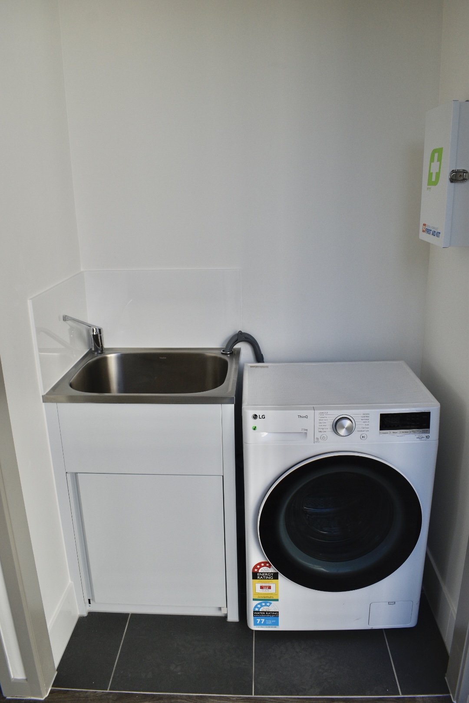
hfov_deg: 47.9
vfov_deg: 67.4
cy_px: 352
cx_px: 234
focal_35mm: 27
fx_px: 528
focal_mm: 18
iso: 400
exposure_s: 1/250
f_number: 8
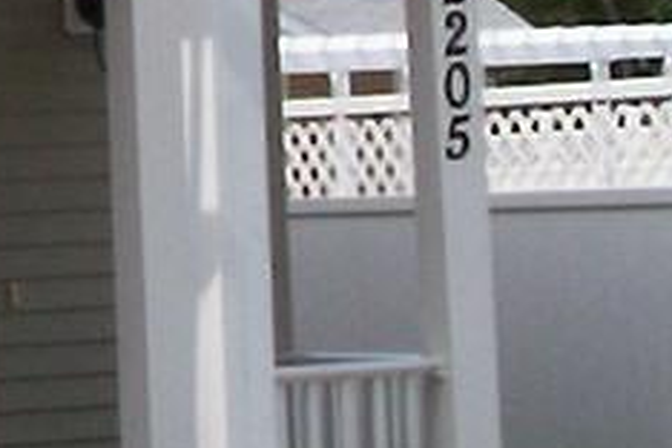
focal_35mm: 251
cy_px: -273
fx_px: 4685
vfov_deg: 5.4
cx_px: -86
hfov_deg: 8.1
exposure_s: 1/339
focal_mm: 5.6
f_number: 5.1
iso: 80
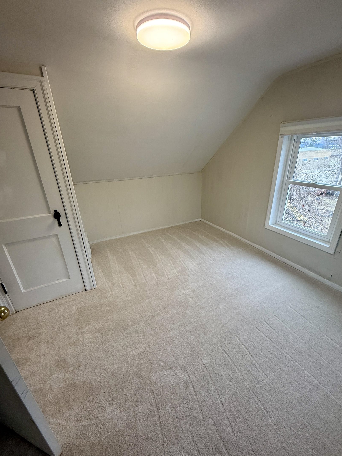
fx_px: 198
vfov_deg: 98.1
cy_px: 234
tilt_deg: -22.7
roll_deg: +2.2
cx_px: 178
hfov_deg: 81.7
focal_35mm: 15
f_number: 2.2
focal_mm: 2.22
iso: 160
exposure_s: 1/120
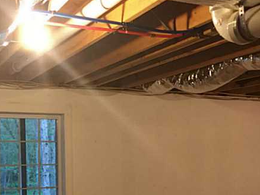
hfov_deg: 36.0
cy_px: 170
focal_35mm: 53
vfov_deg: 26.7
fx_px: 398
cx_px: 101
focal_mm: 4.15
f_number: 2.2
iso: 64
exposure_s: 1/4
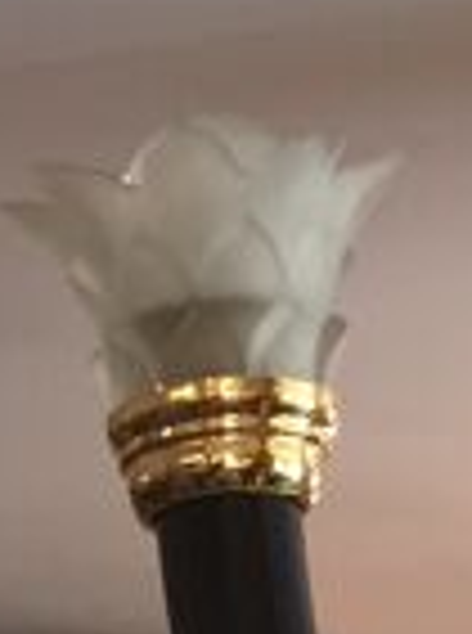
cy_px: -499
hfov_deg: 8.8
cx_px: 580
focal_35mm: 165
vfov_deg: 11.2
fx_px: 3013
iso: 100
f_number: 2.2
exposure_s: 1/33
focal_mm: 4.15
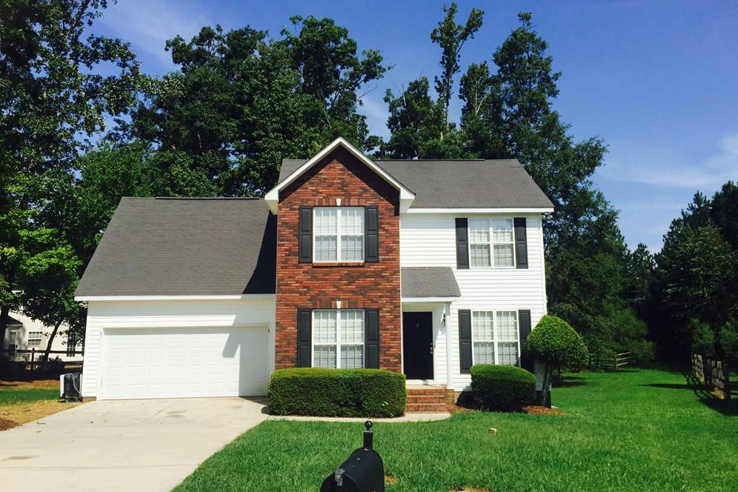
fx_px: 635
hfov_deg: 60.3
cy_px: 234
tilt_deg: +9.8
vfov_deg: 42.3
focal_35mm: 31
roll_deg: -1.5
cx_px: 369
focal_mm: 4.15
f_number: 2.2
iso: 32
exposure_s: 1/3300
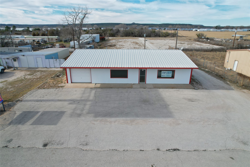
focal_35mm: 22
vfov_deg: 57.2
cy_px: 84
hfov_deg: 78.6
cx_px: 125
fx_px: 153
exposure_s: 1/2000
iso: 120
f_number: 2.8
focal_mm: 8.38
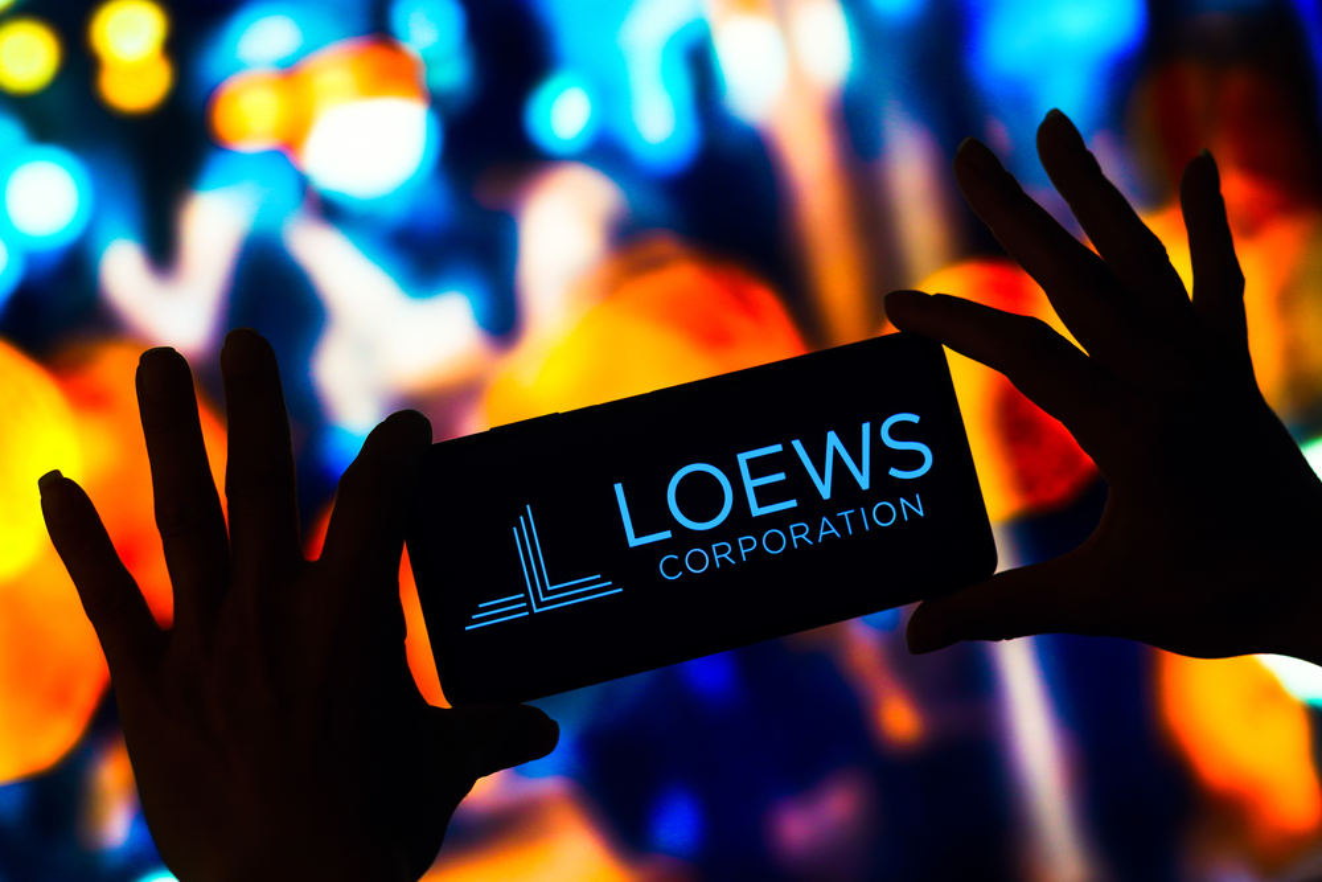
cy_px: 441
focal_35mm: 75
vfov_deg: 18.2
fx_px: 2754
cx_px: 661
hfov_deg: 27.0
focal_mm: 50
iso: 160
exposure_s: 1/60
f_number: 2.8
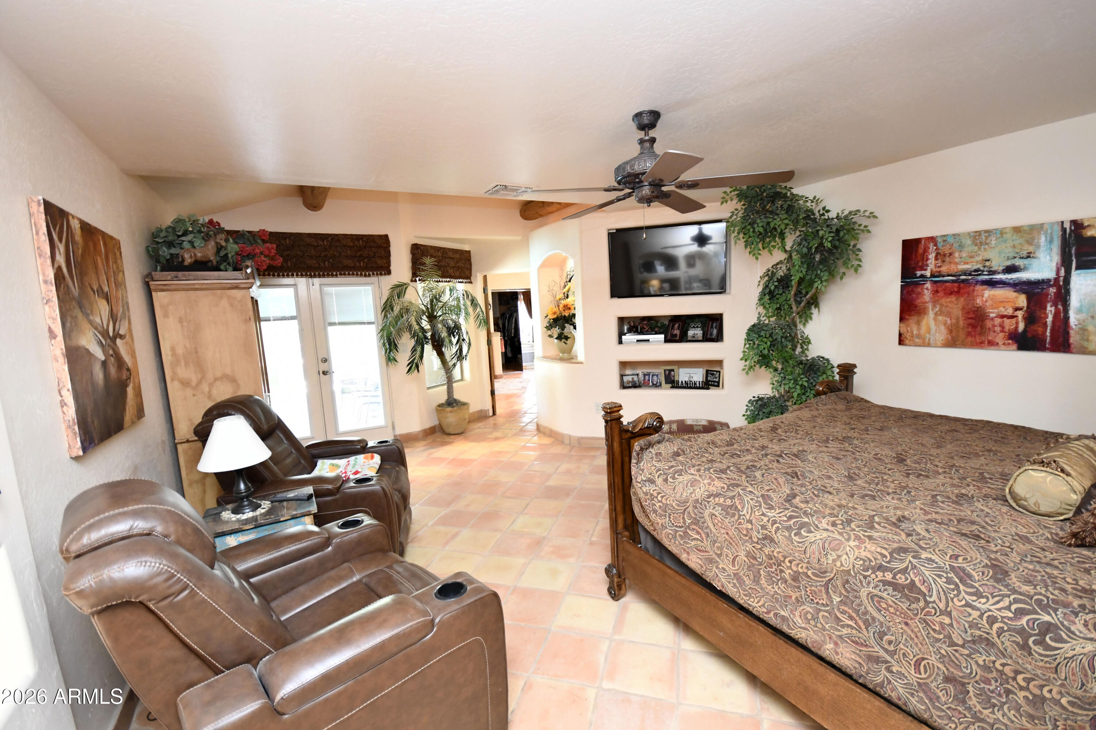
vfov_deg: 77.3
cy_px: 365
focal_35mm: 15
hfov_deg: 100.4
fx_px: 457
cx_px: 548
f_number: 4
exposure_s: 1/60
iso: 3200
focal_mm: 10
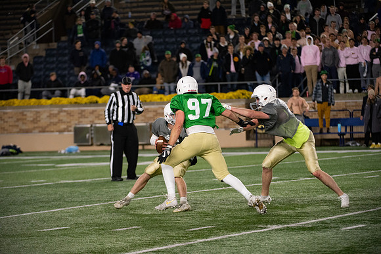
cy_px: 127
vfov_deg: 6.9
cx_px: 190
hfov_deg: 10.3
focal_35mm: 200
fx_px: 2117
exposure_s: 1/500
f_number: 4
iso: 3600
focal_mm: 200
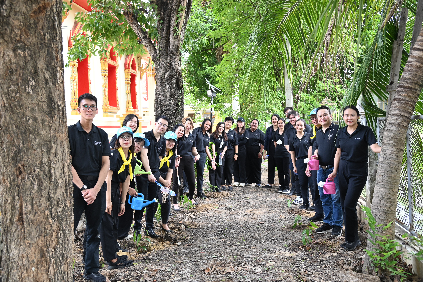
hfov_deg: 50.7
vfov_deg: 35.0
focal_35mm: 38
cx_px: 212
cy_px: 141
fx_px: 446
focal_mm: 38
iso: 900
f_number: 5
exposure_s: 1/125
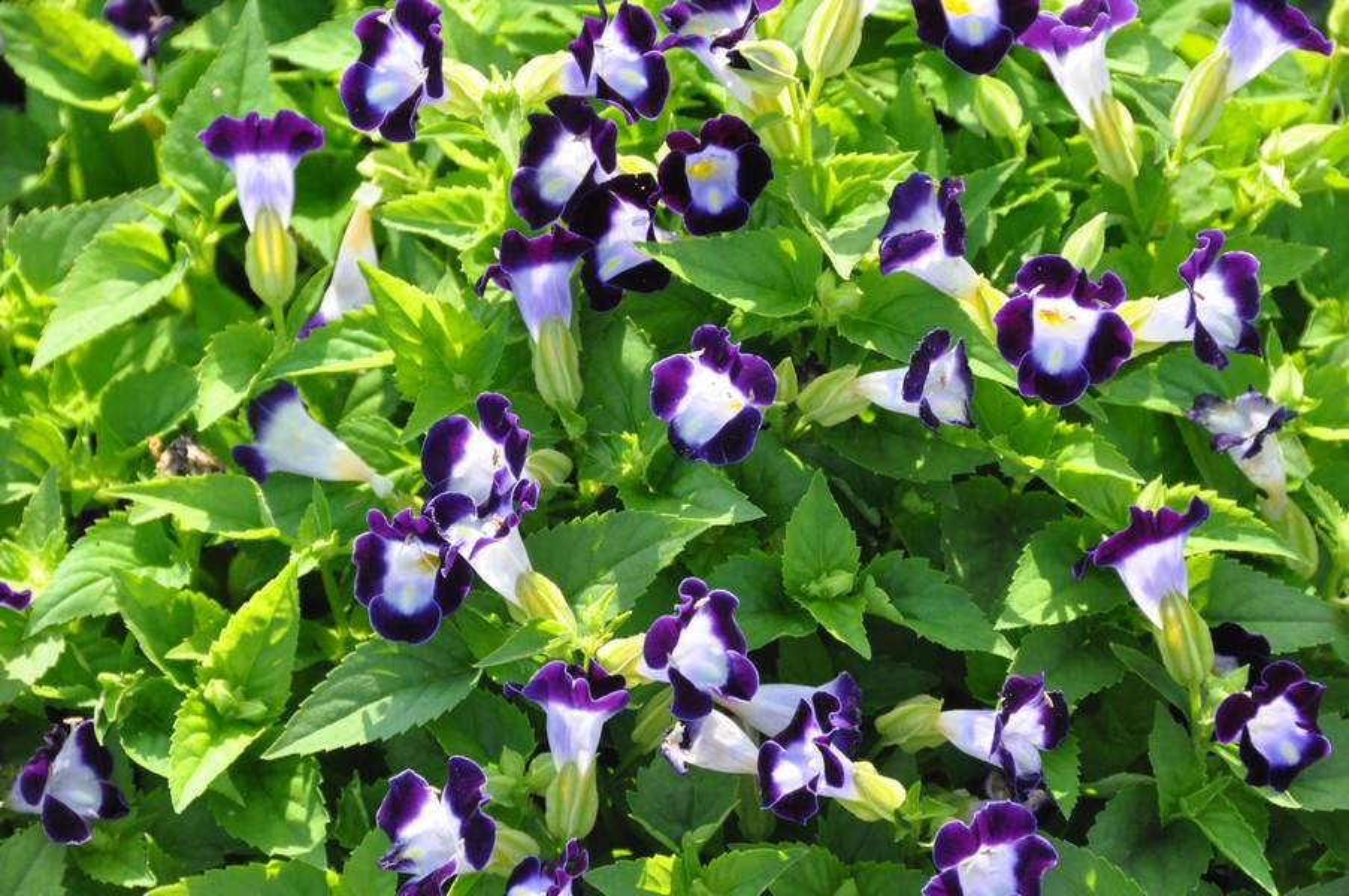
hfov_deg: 6.9
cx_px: 674
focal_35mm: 300
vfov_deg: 4.6
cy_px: 448
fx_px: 11229
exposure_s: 1/320
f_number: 9
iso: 2500
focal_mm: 200
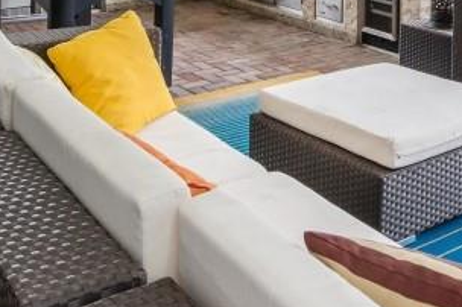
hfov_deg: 35.3
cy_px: -106
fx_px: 714
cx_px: 326
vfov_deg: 21.6
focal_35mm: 56
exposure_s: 1/350
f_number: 8
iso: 800
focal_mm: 11
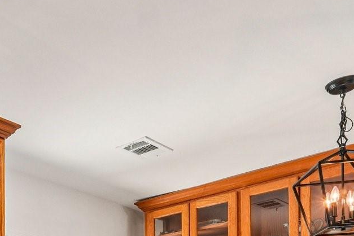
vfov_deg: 21.7
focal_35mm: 51
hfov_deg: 34.2
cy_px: 359
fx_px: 506
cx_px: -20
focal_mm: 10.5
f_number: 8
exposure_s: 1/10
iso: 400
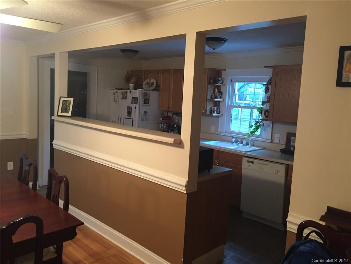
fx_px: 294
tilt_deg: -6.8
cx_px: 176
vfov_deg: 48.2
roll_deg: -3.6
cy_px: 132
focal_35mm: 29
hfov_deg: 61.7
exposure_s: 1/30
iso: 160
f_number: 2.2
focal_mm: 4.15
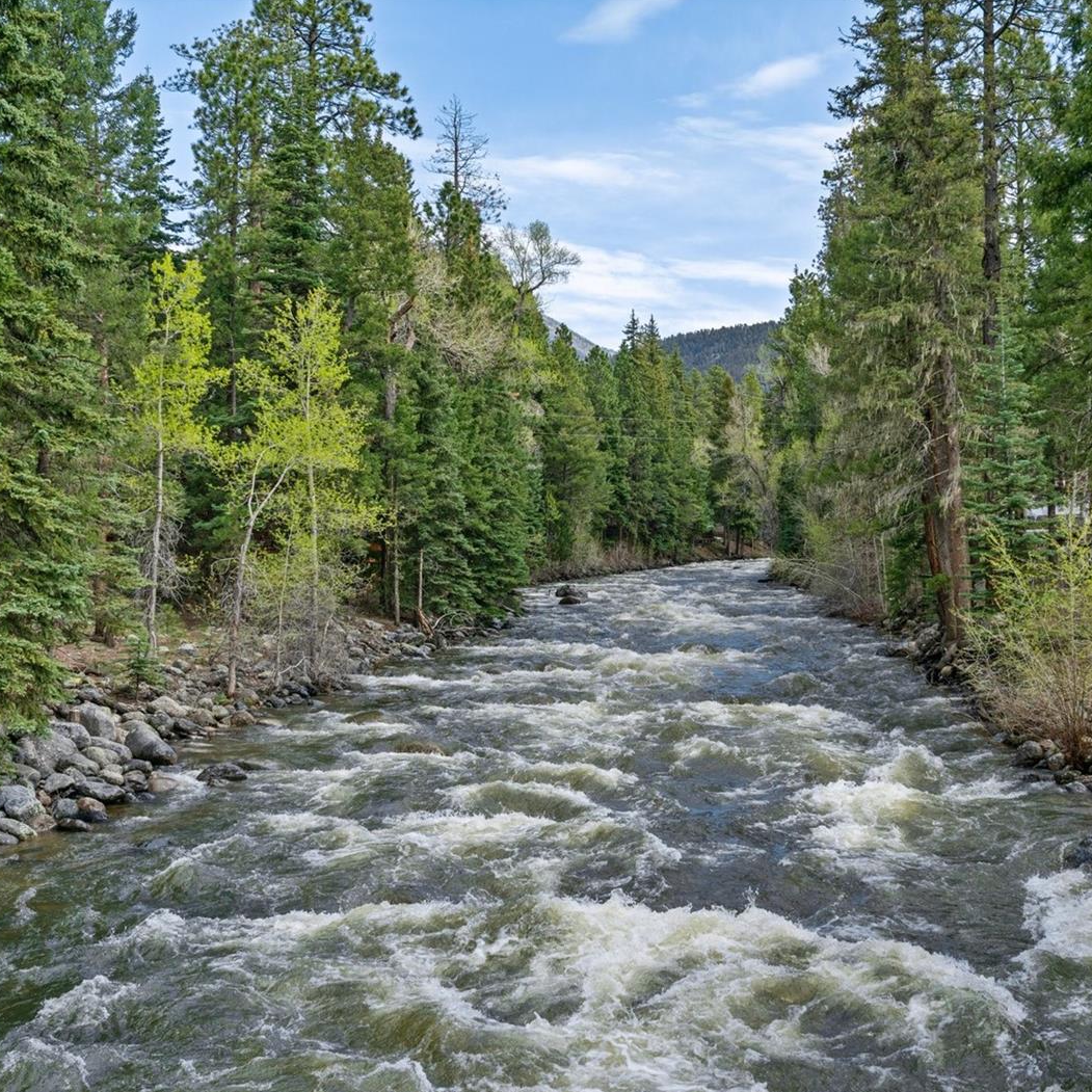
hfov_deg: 38.2
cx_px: 651
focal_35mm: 44
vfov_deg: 38.3
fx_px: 1570
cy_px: 548
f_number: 8
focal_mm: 34
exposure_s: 1/350
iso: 400
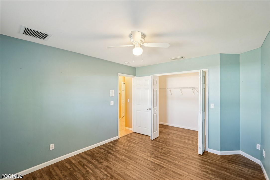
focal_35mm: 16
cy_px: 90
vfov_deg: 73.7
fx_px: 120
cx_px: 135
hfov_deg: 96.8
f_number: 8
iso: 400
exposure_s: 1/4
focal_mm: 16
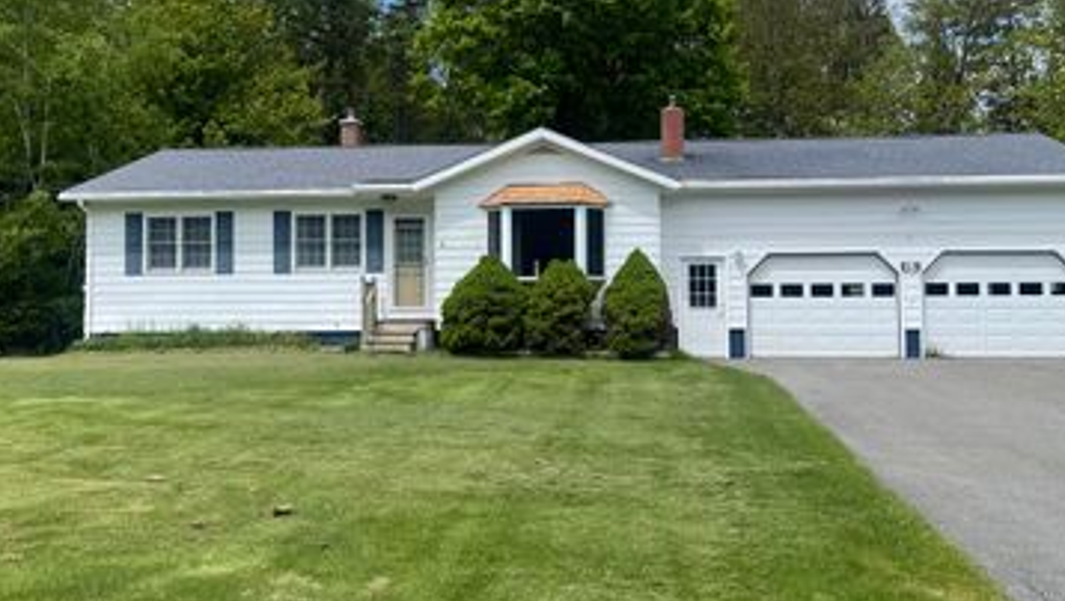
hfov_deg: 52.7
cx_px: 541
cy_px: 269
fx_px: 1074
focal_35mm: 38
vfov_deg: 31.2
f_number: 1.6
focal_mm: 5.1
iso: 32
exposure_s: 1/2660
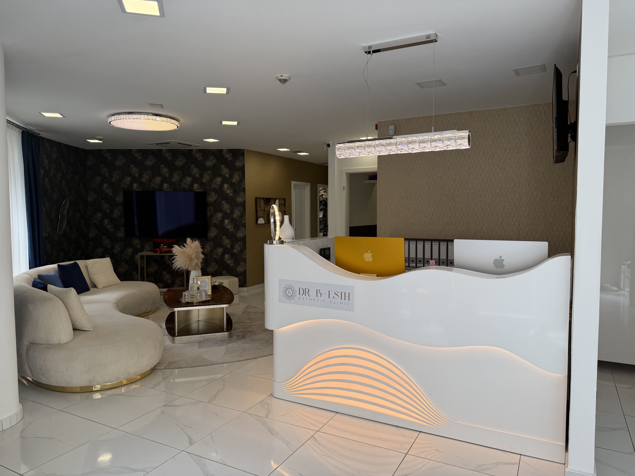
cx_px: 318
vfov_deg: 56.8
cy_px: 238
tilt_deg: -3.4
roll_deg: +0.4
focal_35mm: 24
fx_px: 440
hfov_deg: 71.6
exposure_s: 1/387
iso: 80
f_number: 1.78
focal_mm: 6.76
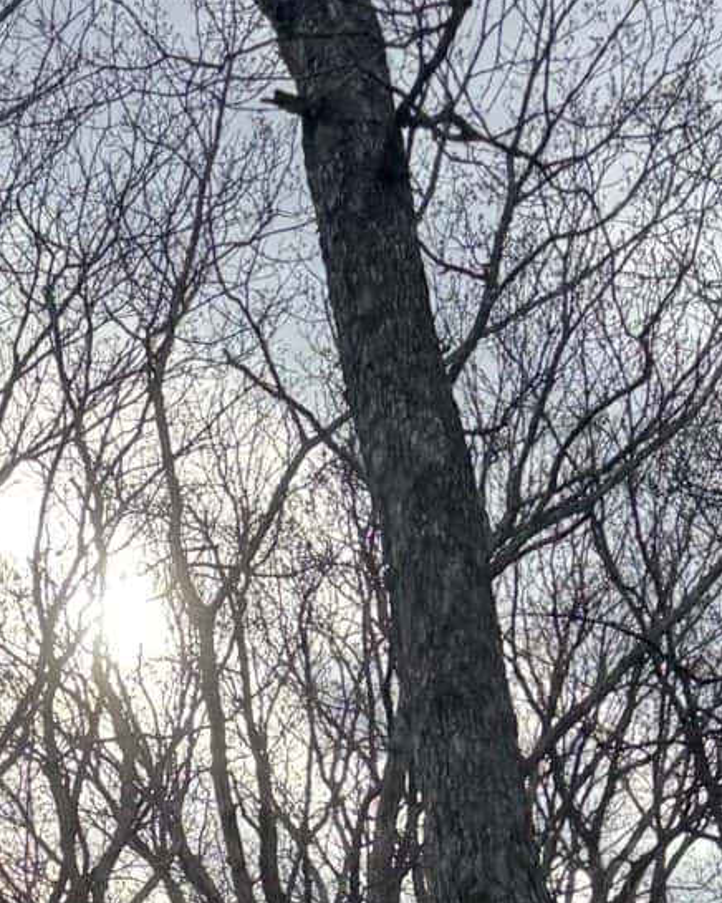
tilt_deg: -7.8
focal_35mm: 110
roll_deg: -4.8
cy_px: 1902
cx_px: -199
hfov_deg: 13.5
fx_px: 2938
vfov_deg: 14.1
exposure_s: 1/1314
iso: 100
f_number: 1.78
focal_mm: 6.76
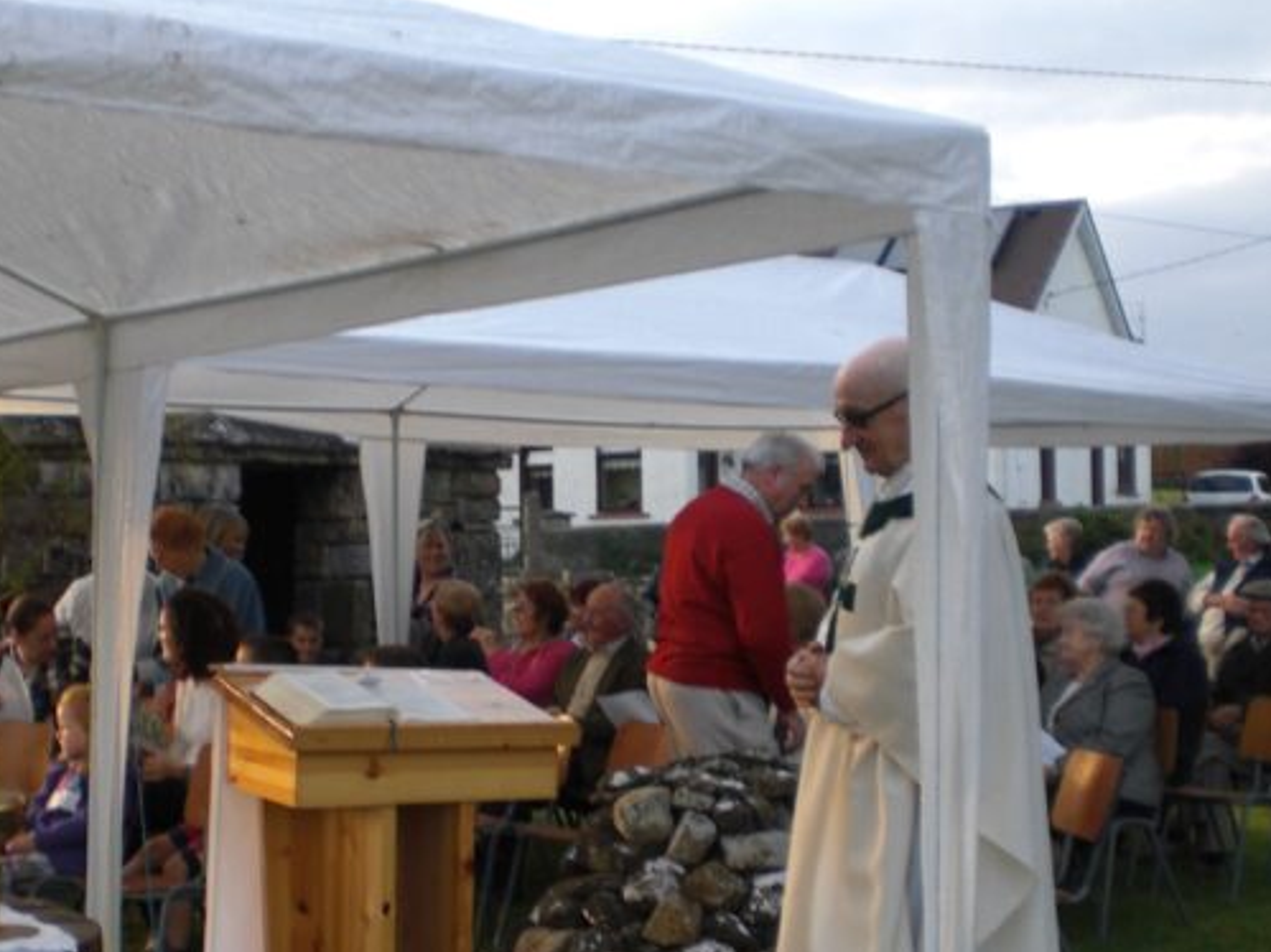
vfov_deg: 24.4
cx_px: 497
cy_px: 579
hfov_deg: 32.1
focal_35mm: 60
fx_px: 2202
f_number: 3.1
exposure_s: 1/100
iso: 50
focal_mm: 6.3
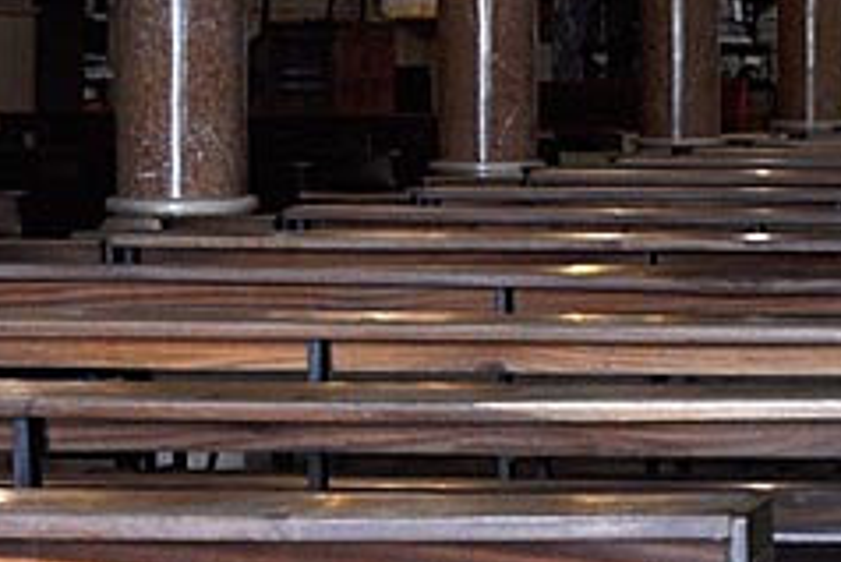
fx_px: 3530
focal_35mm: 151
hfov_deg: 12.4
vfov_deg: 8.7
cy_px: -445
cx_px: 1505
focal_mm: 24
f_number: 8
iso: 200
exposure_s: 1/8
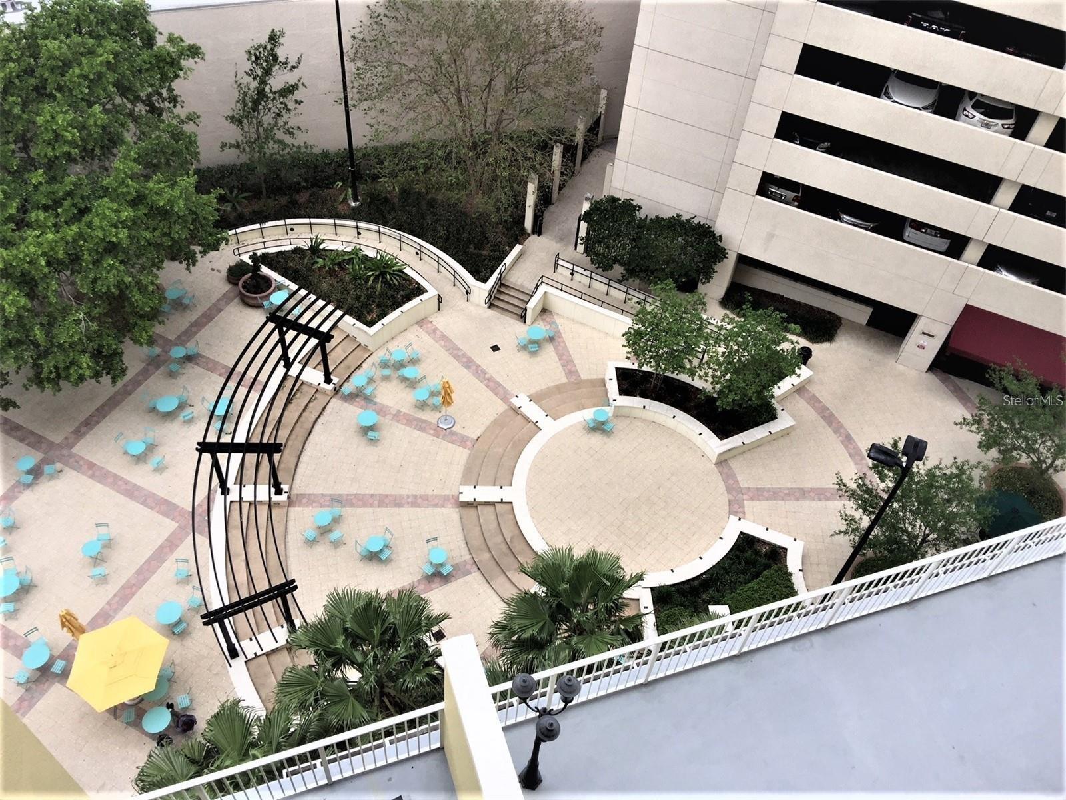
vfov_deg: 48.2
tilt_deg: -49.4
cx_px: 533
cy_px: 400
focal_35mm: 29
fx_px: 893
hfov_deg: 61.7
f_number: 2.2
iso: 32
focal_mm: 4.15
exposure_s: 1/230
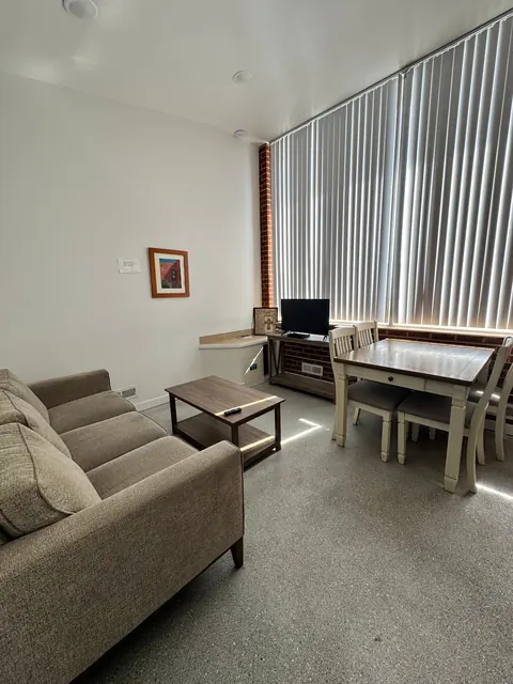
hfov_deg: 85.7
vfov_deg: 102.1
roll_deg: +1.7
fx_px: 277
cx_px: 256
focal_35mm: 14
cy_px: 342
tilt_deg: -10.7
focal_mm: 2.22
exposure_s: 1/99
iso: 50
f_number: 2.2
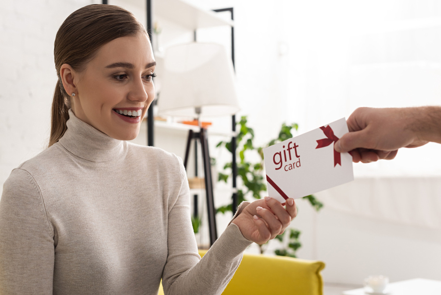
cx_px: 220
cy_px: 148
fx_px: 613
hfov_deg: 39.6
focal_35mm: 50
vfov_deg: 27.0
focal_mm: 50
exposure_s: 1/200
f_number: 4.5
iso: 320
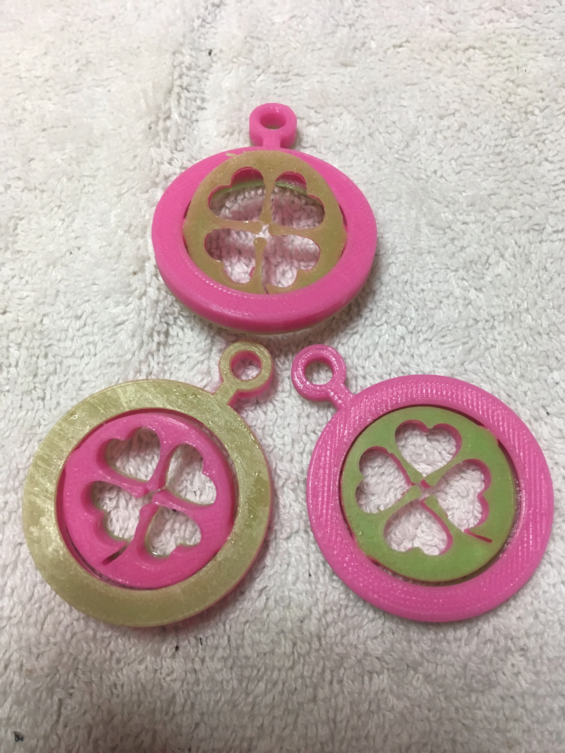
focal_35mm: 29
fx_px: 631
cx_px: 282
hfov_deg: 48.2
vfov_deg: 61.7
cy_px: 376
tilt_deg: -78.4
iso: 160
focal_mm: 4.15
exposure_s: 1/33
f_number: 2.2
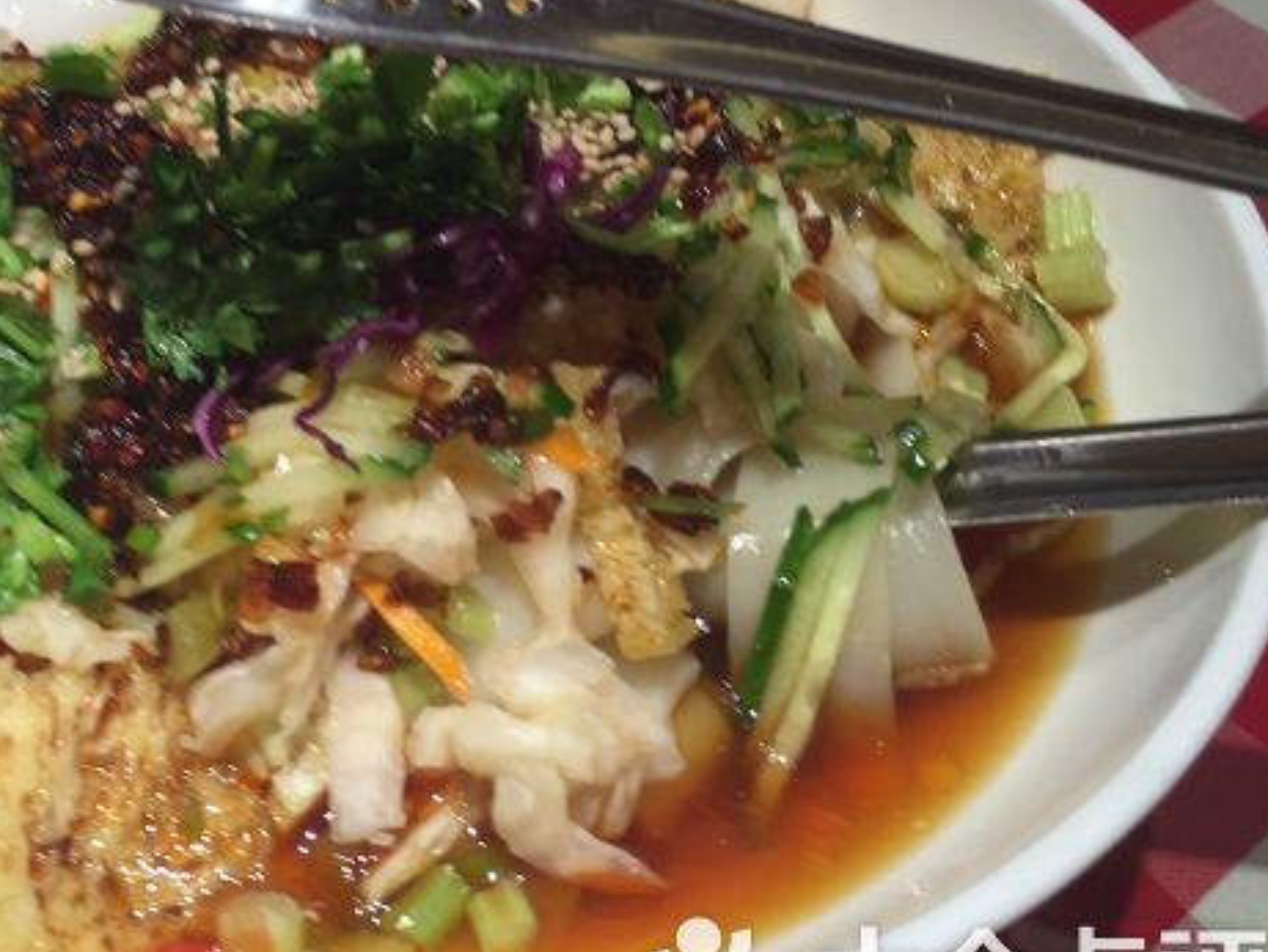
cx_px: 377
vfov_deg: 32.8
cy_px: 403
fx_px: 1612
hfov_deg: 42.1
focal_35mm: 44
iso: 40
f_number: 2.2
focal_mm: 4.15
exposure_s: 1/50
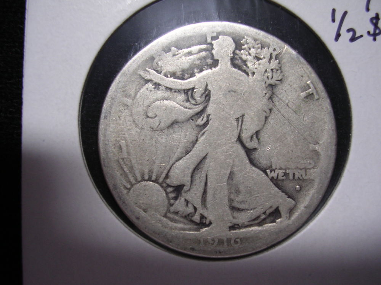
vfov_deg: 37.7
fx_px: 418
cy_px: 142
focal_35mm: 38
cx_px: 190
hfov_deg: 49.0
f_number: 2.8
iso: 100
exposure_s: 1/12.5
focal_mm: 5.8
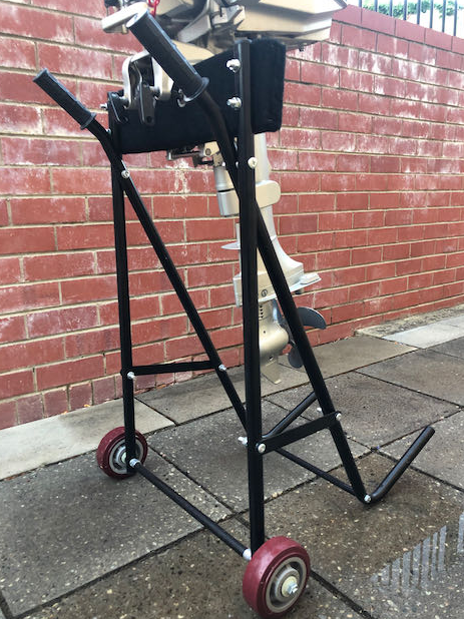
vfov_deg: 61.7
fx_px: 519
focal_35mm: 29
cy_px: 317
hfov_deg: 48.2
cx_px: 235
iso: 40
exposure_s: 1/20
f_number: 1.8
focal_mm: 3.99
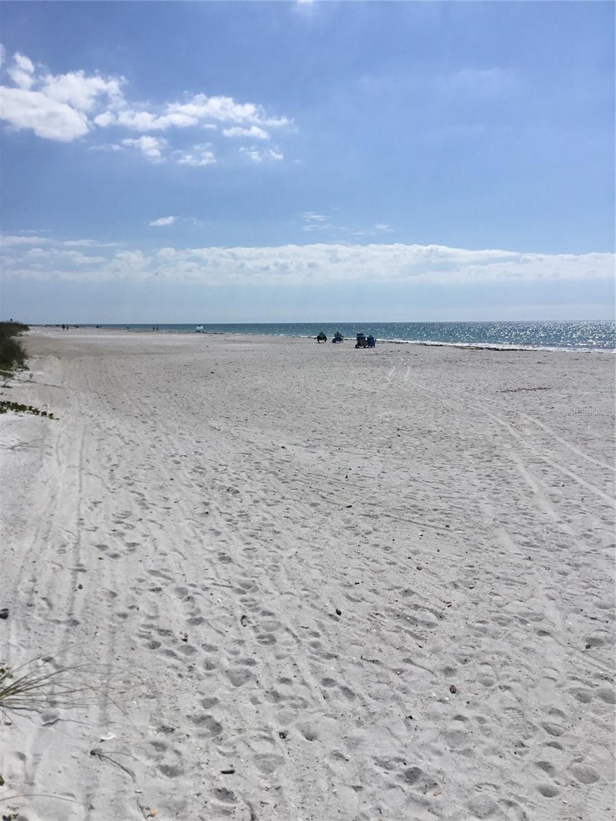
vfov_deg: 58.4
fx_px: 736
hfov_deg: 45.4
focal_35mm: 31
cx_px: 308
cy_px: 410
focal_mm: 3.3
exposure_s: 1/6289
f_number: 2.4
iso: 25
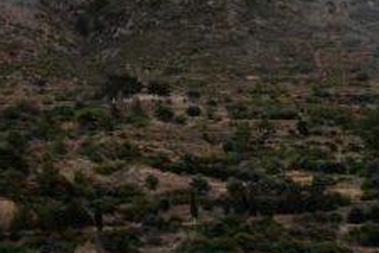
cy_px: -191
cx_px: -258
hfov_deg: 12.7
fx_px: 1579
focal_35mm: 150
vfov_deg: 8.8
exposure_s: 1/400
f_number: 5.6
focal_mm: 33
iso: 200
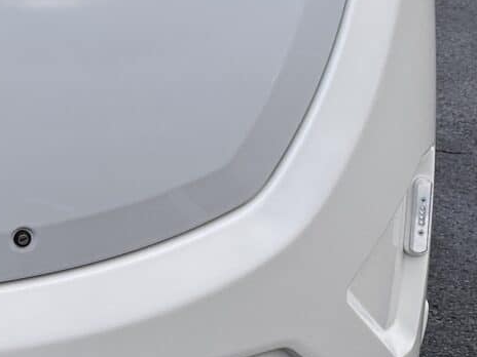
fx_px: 1461
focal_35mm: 106
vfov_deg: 13.5
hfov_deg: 16.7
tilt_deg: -5.5
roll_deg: +0.8
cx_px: -255
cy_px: -91
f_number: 1.78
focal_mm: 6.86
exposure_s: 1/676
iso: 80
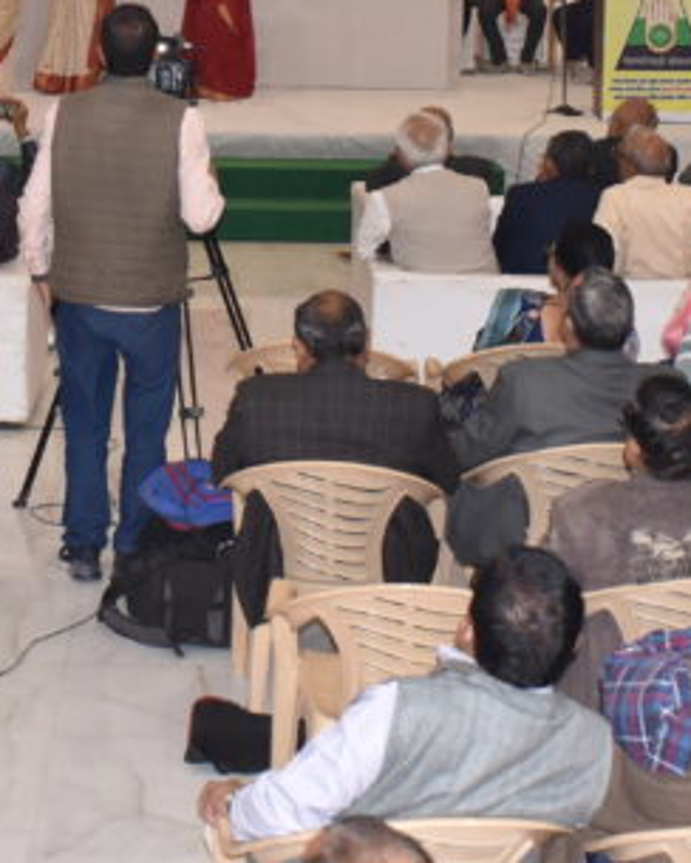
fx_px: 2173
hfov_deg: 17.9
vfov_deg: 22.1
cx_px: 139
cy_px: 143
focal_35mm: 85
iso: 640
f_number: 4.5
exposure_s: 1/160
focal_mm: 18
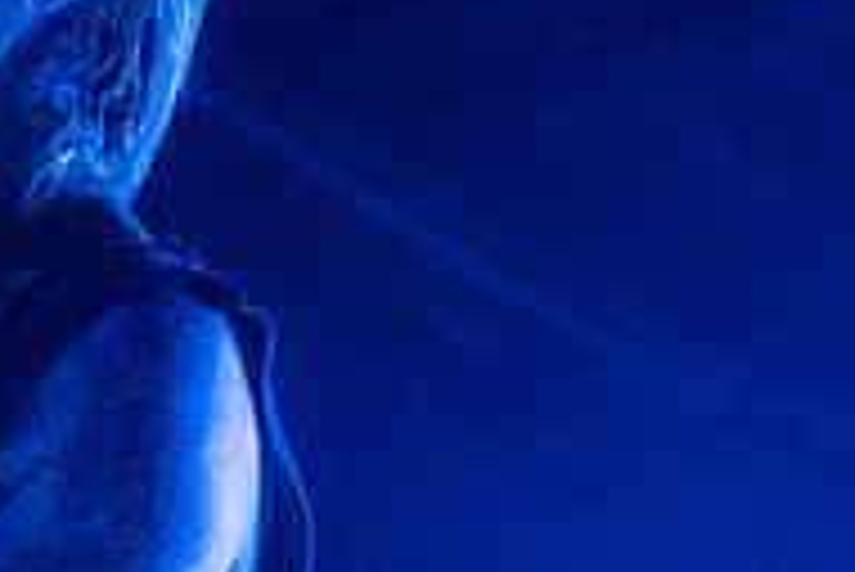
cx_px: -145
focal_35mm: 201
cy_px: 269
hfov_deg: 10.1
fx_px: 4777
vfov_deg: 6.8
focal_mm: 58
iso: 6400
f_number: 3.2
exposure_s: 1/100
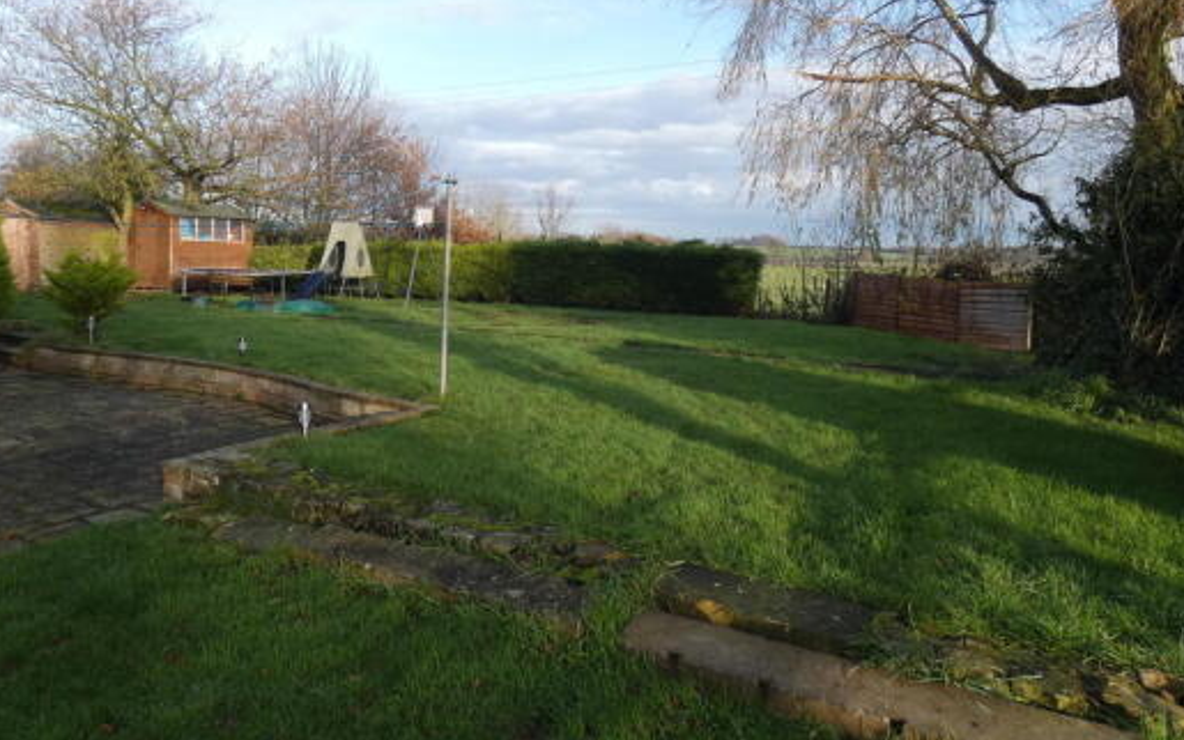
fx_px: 775
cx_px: 539
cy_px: 270
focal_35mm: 24
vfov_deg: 50.5
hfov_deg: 74.6
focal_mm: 3.6
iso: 80
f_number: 2.8
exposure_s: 1/400
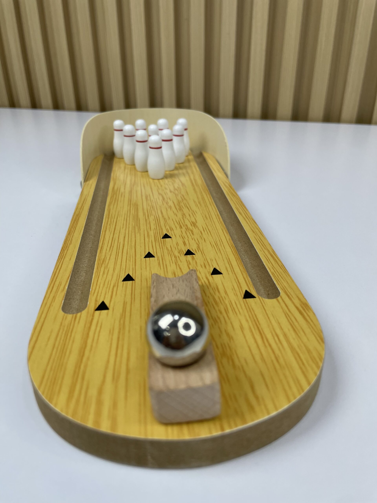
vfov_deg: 67.3
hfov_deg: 53.1
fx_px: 378
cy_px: 252
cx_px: 188
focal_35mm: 26
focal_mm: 4.2
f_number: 1.6
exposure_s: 1/378
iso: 50
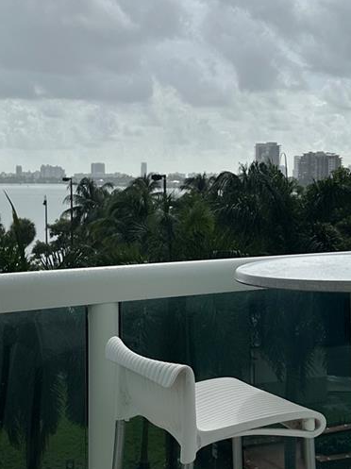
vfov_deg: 33.2
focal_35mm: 58
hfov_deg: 25.1
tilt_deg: -0.6
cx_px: 226
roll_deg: -0.7
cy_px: 217
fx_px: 785
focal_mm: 6.86
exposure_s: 1/9709
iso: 80
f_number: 1.78
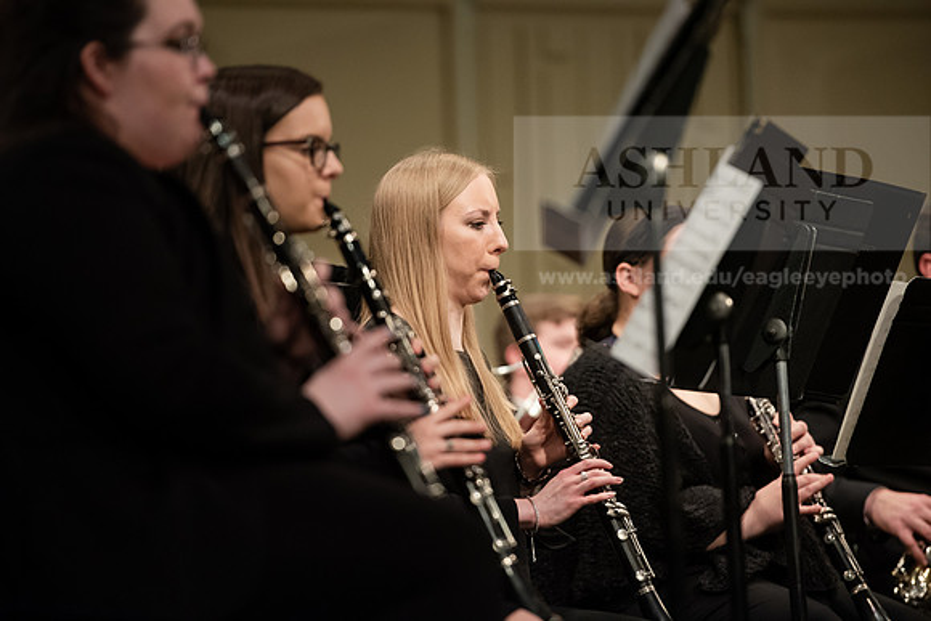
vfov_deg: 7.2
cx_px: 466
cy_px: 310
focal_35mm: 190
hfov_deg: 10.8
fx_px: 4915
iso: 2500
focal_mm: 190
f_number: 3.2
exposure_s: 1/200
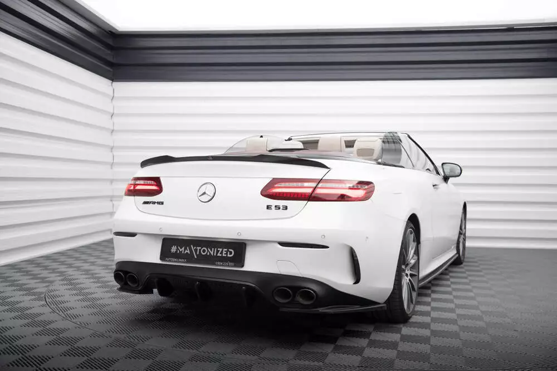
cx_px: 278
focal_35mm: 36
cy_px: 186
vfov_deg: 36.9
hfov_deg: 53.1
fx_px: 558
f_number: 4
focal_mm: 35
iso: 640
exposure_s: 1/160
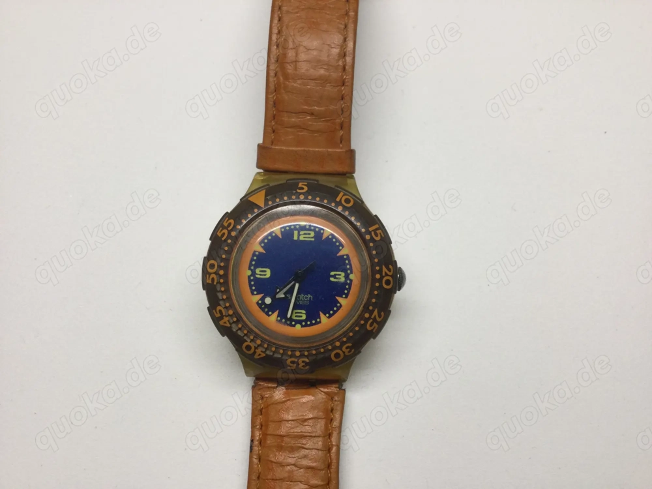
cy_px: 244
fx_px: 584
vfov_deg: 45.4
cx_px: 326
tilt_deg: -75.4
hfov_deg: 58.4
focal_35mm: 31
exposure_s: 1/33
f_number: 2.4
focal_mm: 3.3
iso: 25
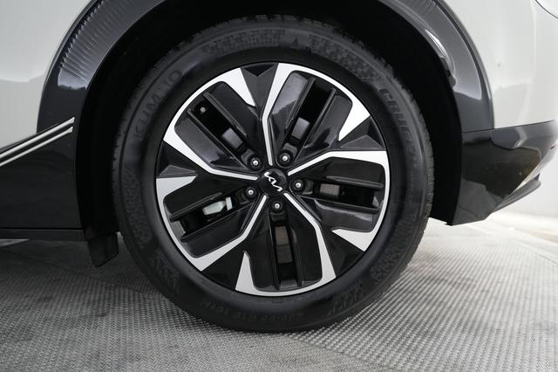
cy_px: 186
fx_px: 403
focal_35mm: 26
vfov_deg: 49.5
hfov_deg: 69.4
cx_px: 279
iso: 4000
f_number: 2.8
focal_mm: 26
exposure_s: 1/160
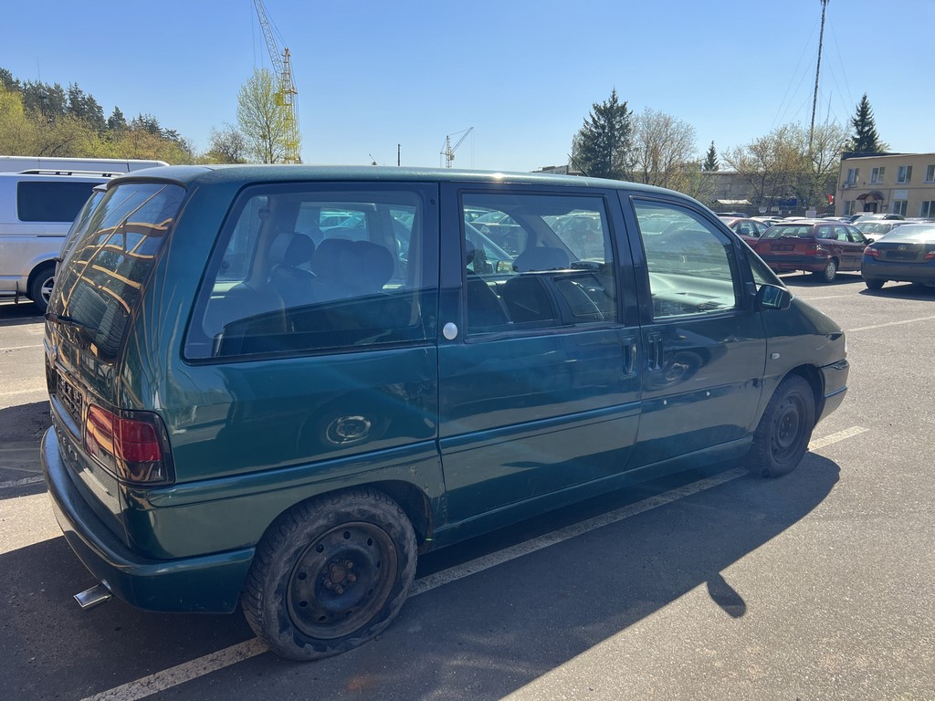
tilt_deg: -11.6
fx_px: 702
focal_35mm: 26
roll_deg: +0.7
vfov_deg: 53.1
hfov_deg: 67.3
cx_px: 468
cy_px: 350
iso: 50
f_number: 1.5
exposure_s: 1/1553
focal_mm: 5.7
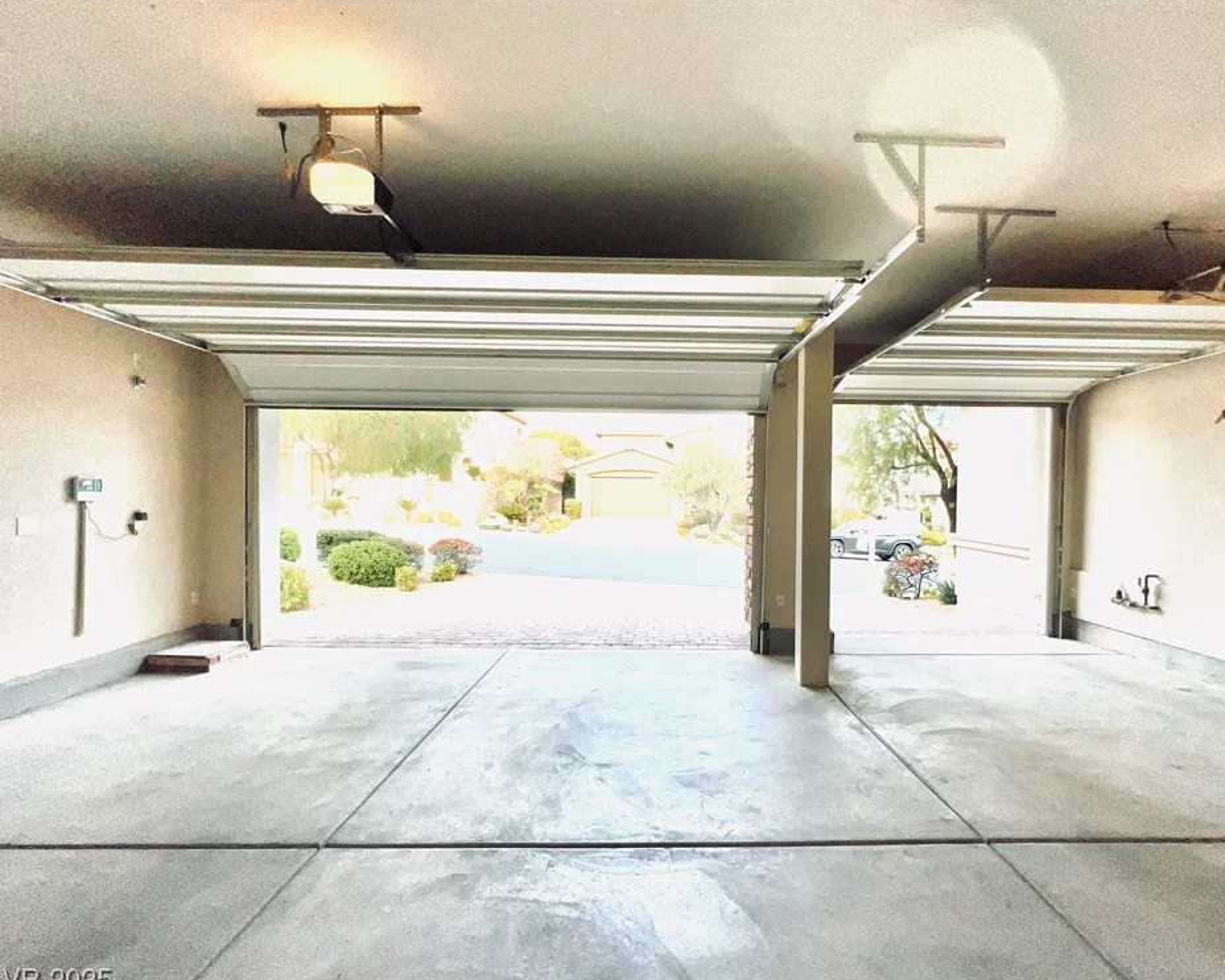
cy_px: 501
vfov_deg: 87.9
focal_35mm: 14
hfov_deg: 100.6
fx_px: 507
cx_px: 655
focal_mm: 1.57
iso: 25
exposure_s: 1/582
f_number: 1.8
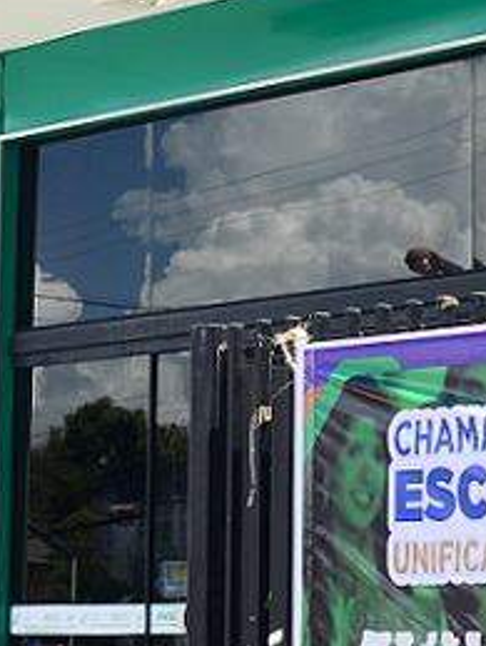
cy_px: 329
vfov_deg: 11.0
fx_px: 3361
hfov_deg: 8.3
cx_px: 81
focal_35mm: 180
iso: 100
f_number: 3.5
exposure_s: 1/500
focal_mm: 35
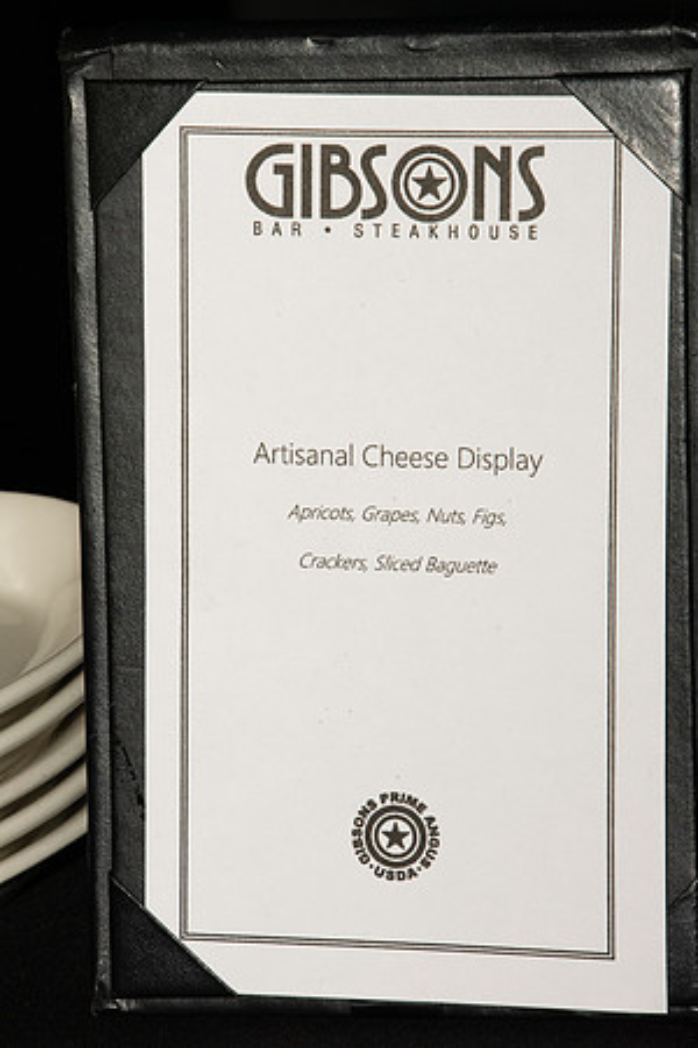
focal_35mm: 292
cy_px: 524
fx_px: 8506
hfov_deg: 4.7
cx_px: 349
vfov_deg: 7.0
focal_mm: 195
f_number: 16
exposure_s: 1/200
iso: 6400
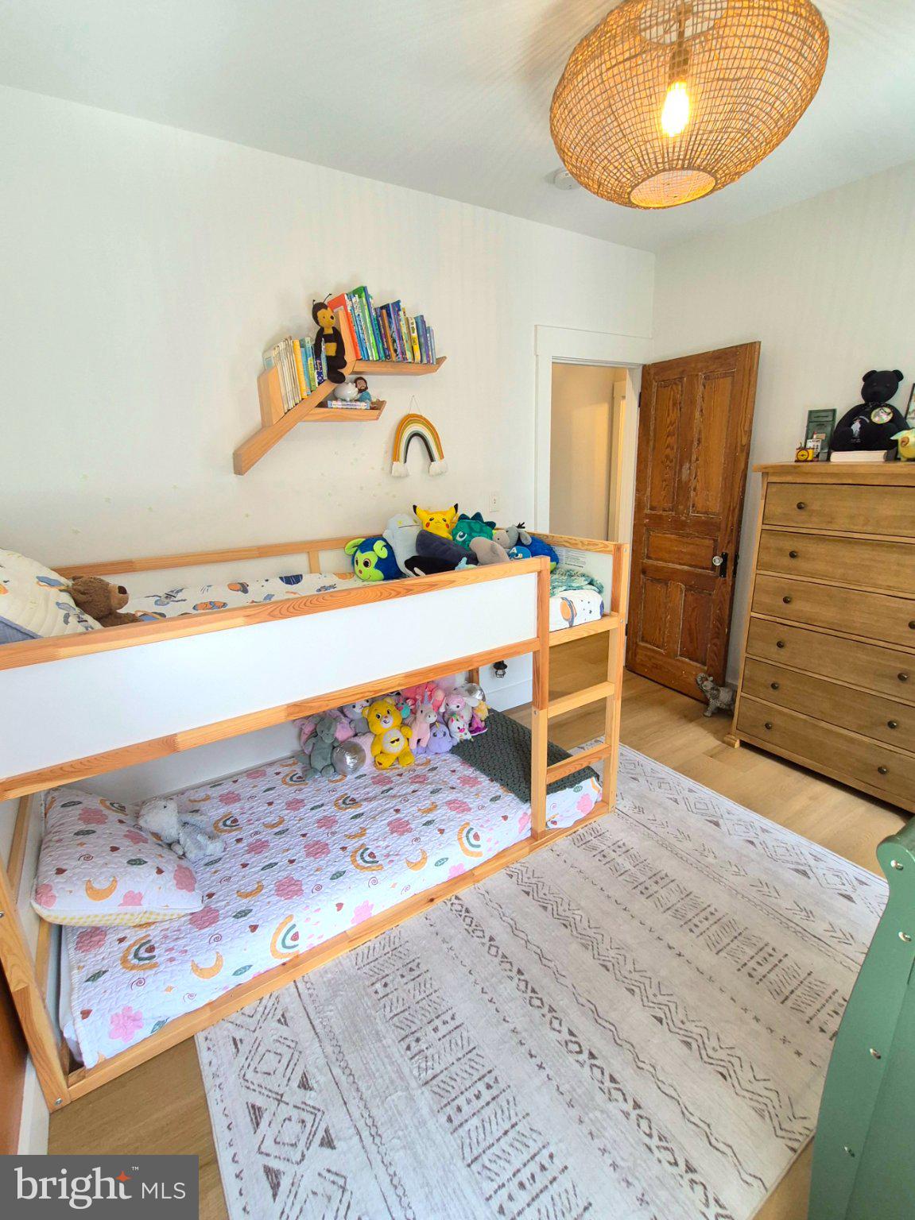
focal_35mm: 13
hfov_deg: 89.9
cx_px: 458
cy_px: 610
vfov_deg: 106.2
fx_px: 458
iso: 200
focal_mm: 1.74
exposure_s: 1/60.2
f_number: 2.2
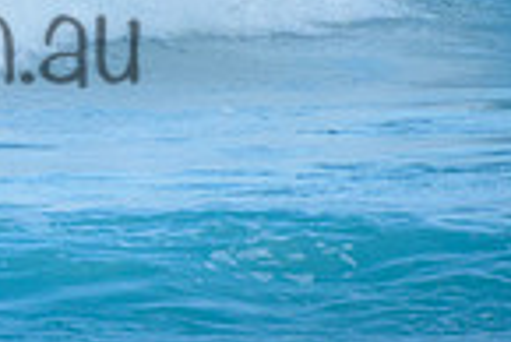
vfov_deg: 0.7
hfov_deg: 1.0
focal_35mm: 1967
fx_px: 27948
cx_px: -227
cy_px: -149
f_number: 5.6
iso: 560
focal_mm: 400
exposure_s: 1/1250
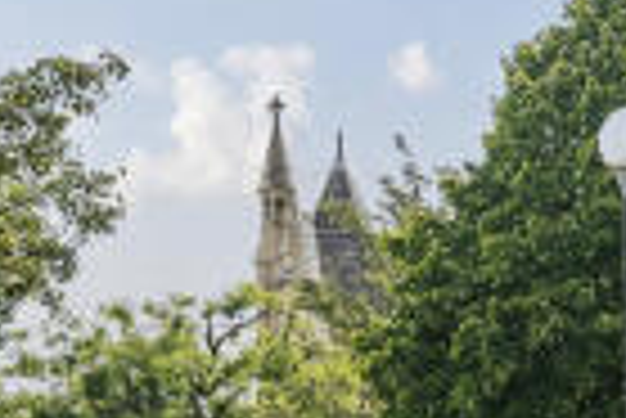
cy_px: 357
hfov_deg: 16.3
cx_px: 631
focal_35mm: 123
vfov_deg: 11.1
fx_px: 2141
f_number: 8
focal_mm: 24
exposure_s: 1/800
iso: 400
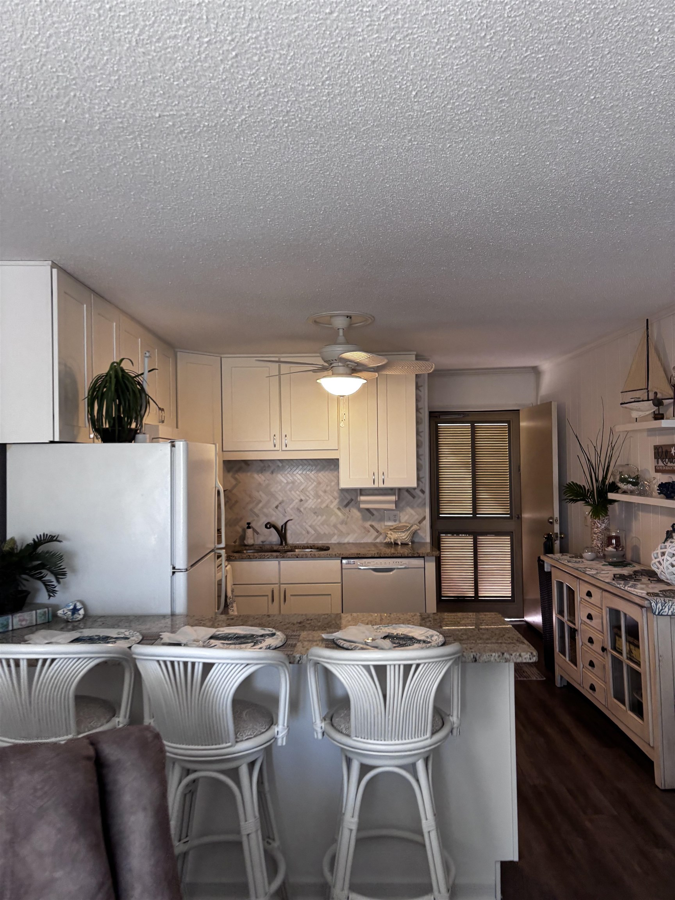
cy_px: 450
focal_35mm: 26
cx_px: 338
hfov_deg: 53.1
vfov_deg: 67.3
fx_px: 676
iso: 160
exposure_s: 1/60
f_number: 1.6
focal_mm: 5.96
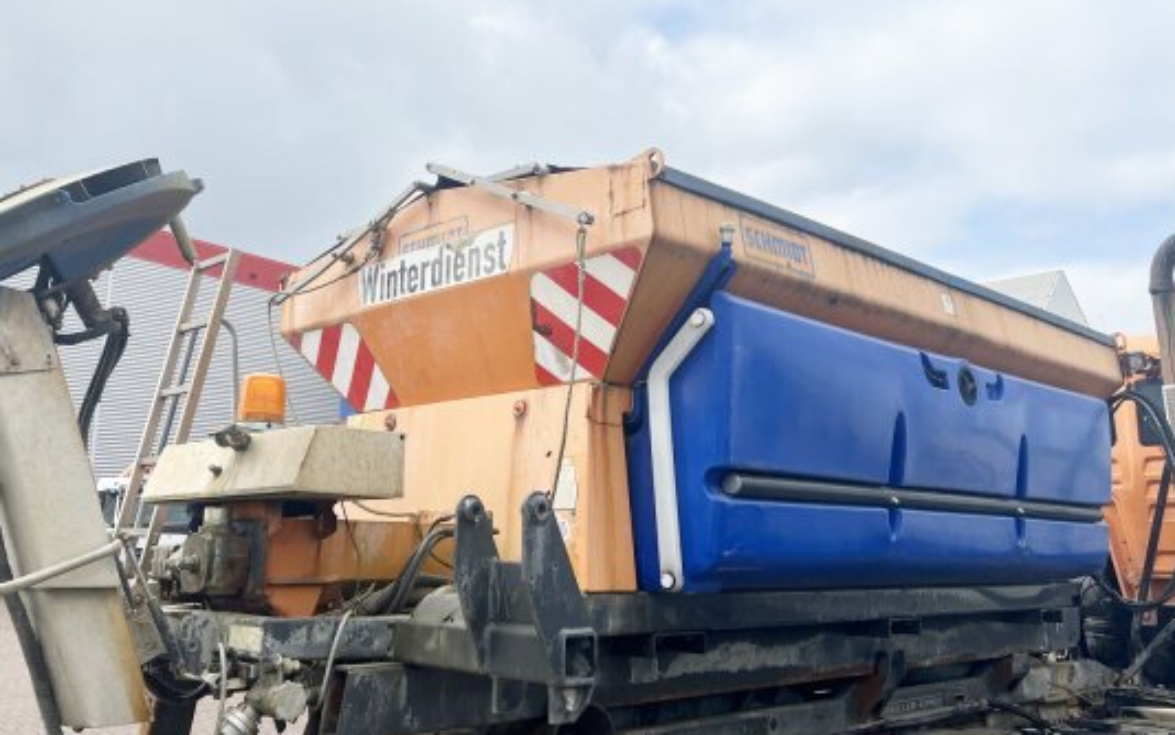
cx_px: 528
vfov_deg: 38.2
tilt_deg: +14.0
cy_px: 310
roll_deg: -3.7
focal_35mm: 33
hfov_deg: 58.0
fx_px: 1057
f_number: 1.5
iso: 50
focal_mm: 5.7
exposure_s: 1/4115
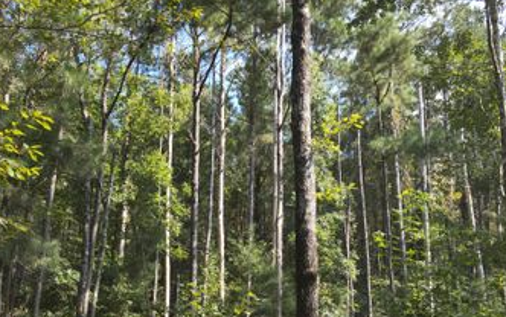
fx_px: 455
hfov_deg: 58.1
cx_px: 240
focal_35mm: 33
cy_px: 243
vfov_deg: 37.3
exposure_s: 1/320
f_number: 2.8
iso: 100
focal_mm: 4.4
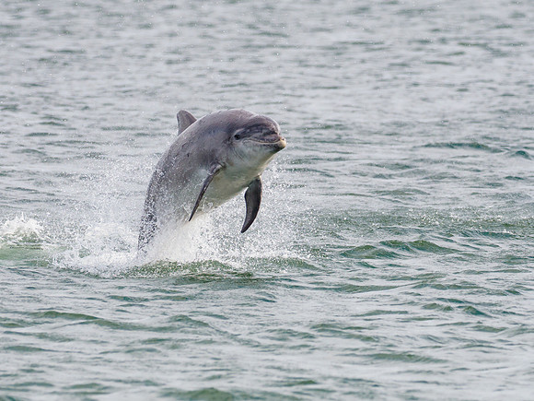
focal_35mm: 866
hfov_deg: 2.3
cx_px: 228
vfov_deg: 1.7
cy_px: 271
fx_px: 13363
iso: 400
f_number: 4.5
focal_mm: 300
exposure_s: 1/2000
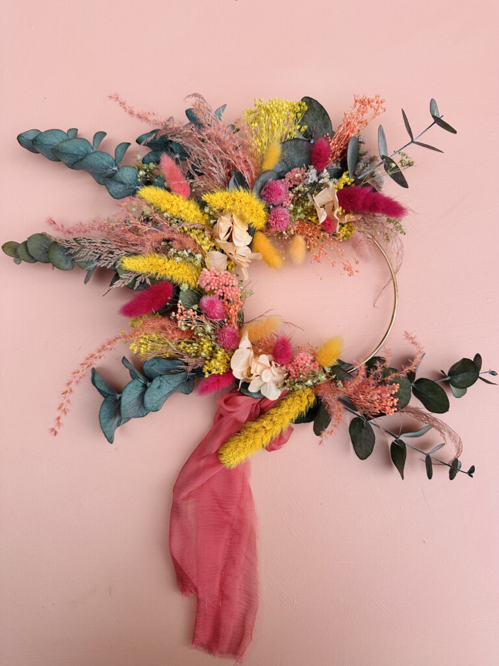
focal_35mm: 24
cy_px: 333
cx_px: 250
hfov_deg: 56.8
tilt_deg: -86.1
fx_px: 461
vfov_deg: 71.6
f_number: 1.78
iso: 80
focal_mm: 6.86
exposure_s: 1/1721
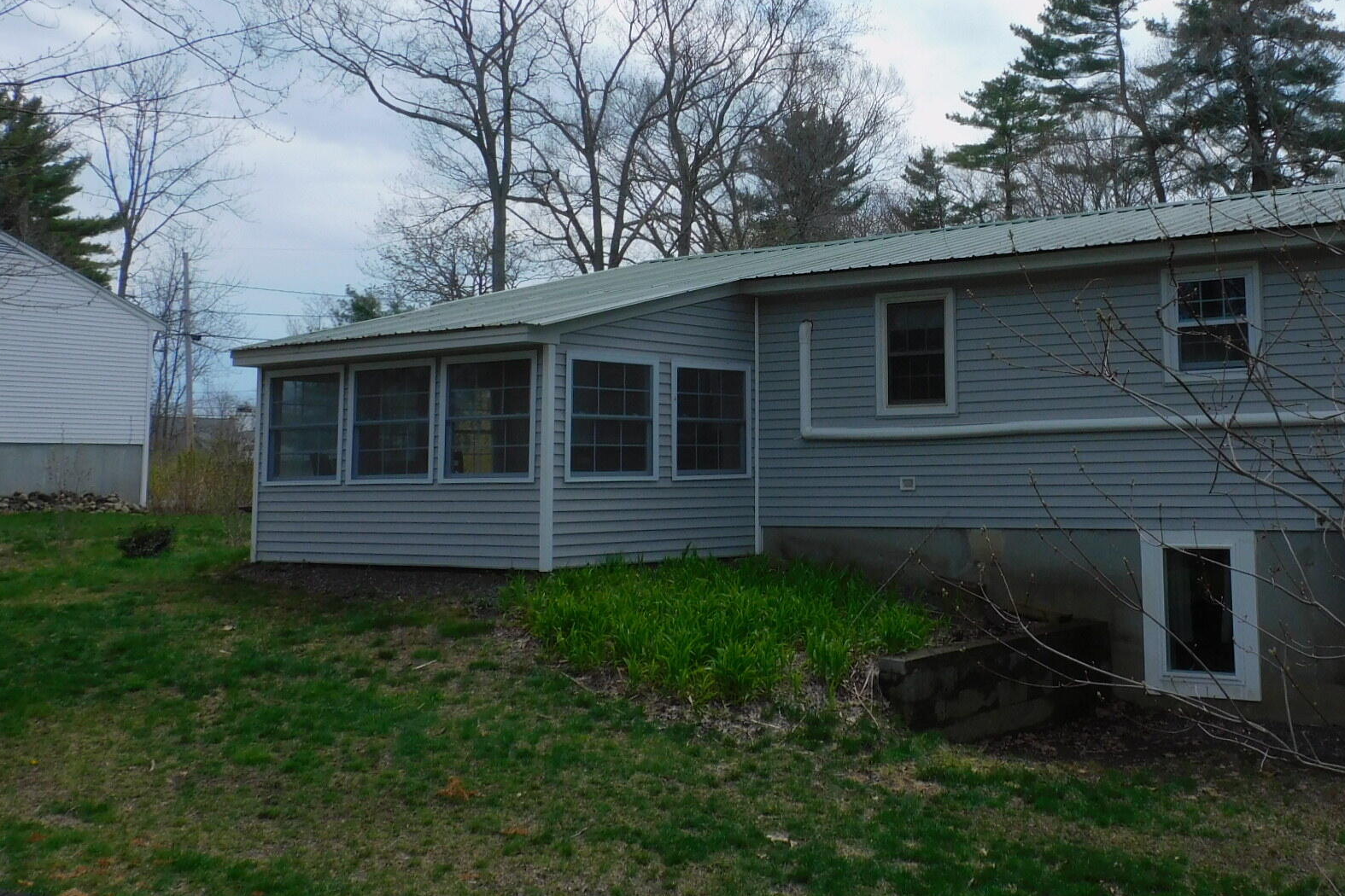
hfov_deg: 46.0
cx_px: 847
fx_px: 1569
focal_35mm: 42
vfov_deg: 31.6
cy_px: 287
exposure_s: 1/1600
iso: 125
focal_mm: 5
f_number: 4
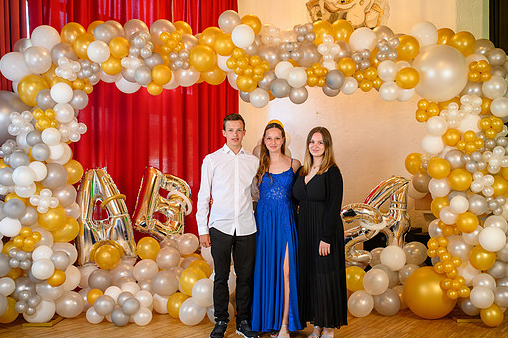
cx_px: 264
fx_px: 564
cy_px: 187
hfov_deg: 48.5
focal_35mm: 40
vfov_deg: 33.3
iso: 1250
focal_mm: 35
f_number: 3.5
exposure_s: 1/100
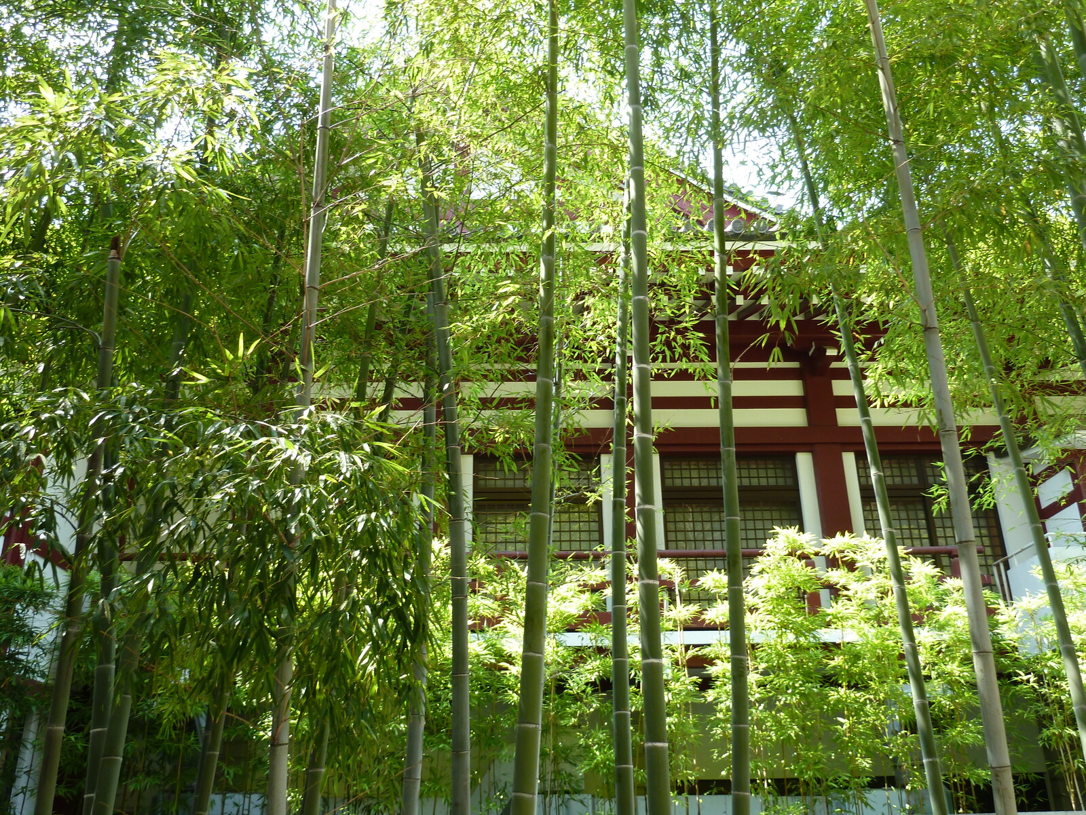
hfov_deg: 60.0
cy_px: 408
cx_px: 543
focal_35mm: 30
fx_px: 941
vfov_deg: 46.8
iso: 80
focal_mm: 5
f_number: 3.4
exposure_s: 1/60
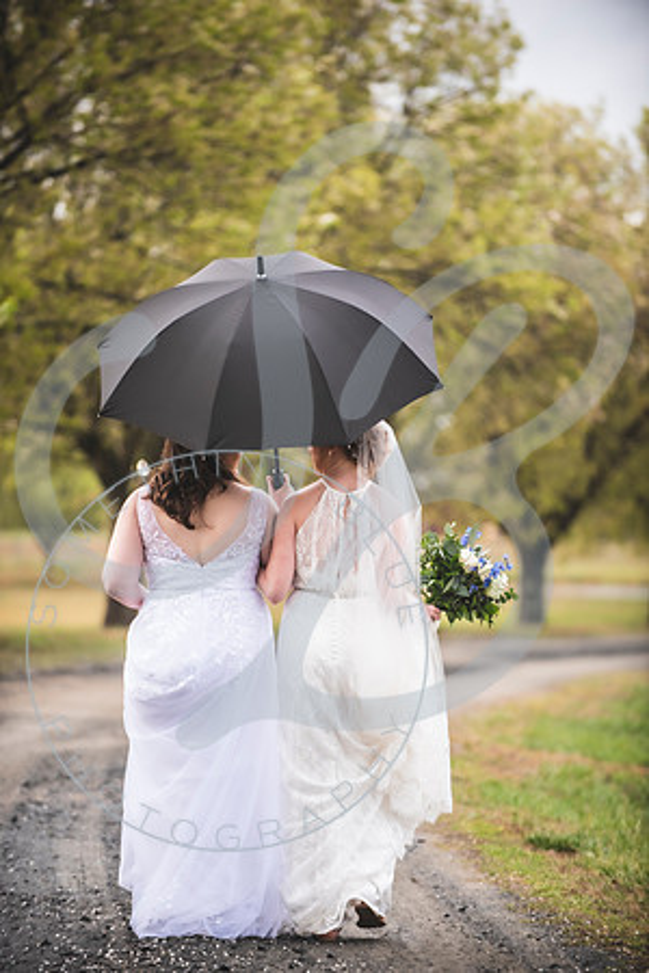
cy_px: 486
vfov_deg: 11.4
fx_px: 4867
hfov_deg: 7.6
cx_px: 324
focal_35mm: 180
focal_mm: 180
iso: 500
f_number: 2.8
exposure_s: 1/250
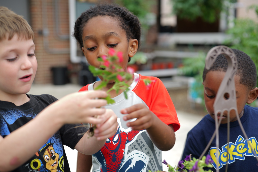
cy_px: 86
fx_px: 358
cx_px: 129
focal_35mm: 50
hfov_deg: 39.6
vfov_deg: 27.0
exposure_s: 1/50
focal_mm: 50
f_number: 2.8
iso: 50
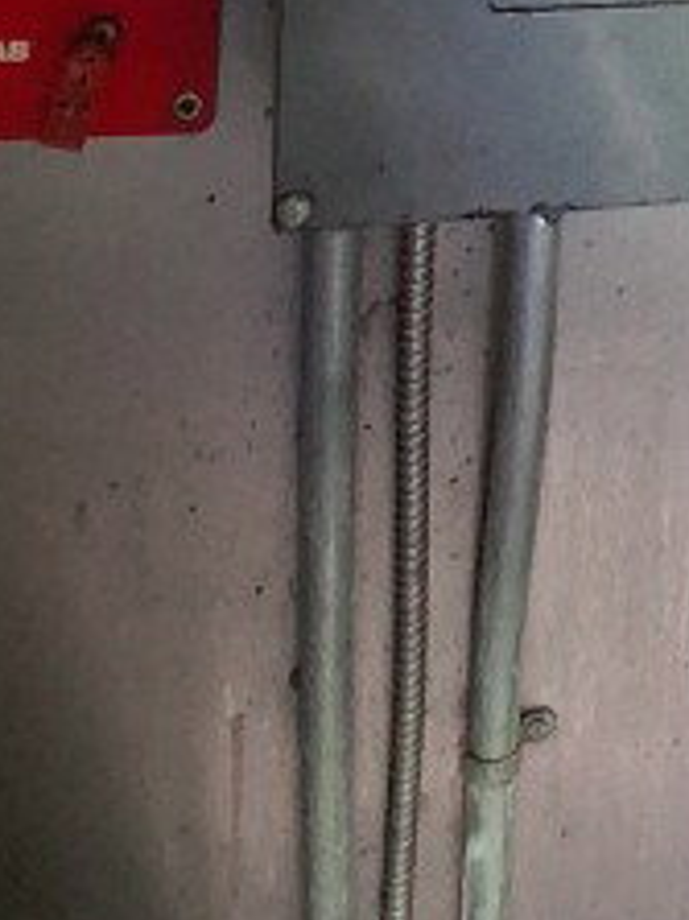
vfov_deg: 23.6
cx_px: 904
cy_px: -522
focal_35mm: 62
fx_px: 1647
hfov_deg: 21.3
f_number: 2.2
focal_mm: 1.4
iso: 125
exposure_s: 1/100
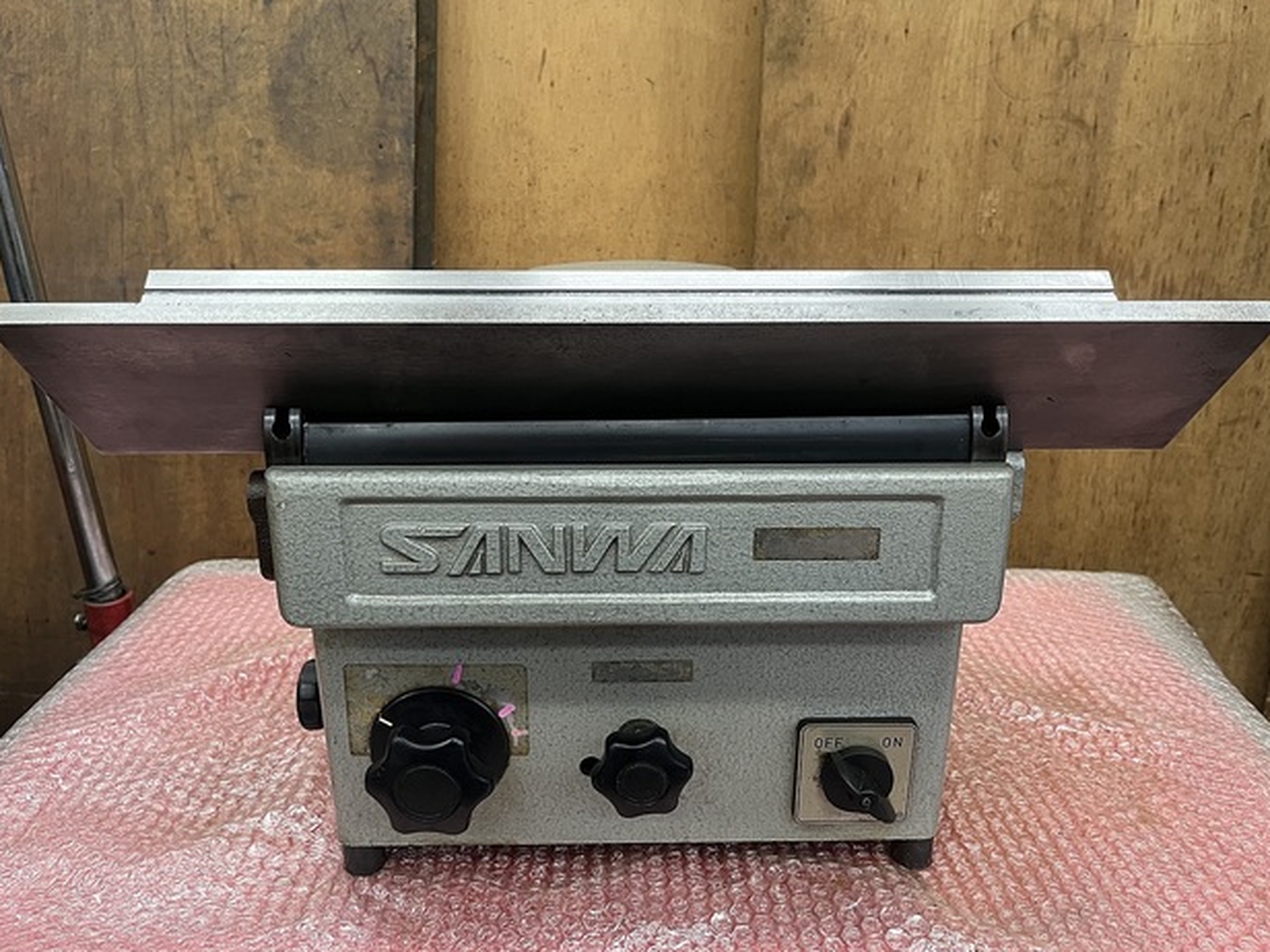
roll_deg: +0.0
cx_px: 637
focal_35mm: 27
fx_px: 991
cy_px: 474
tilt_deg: -20.1
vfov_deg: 51.4
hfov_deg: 65.3
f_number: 1.6
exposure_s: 1/60
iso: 160
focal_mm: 5.1
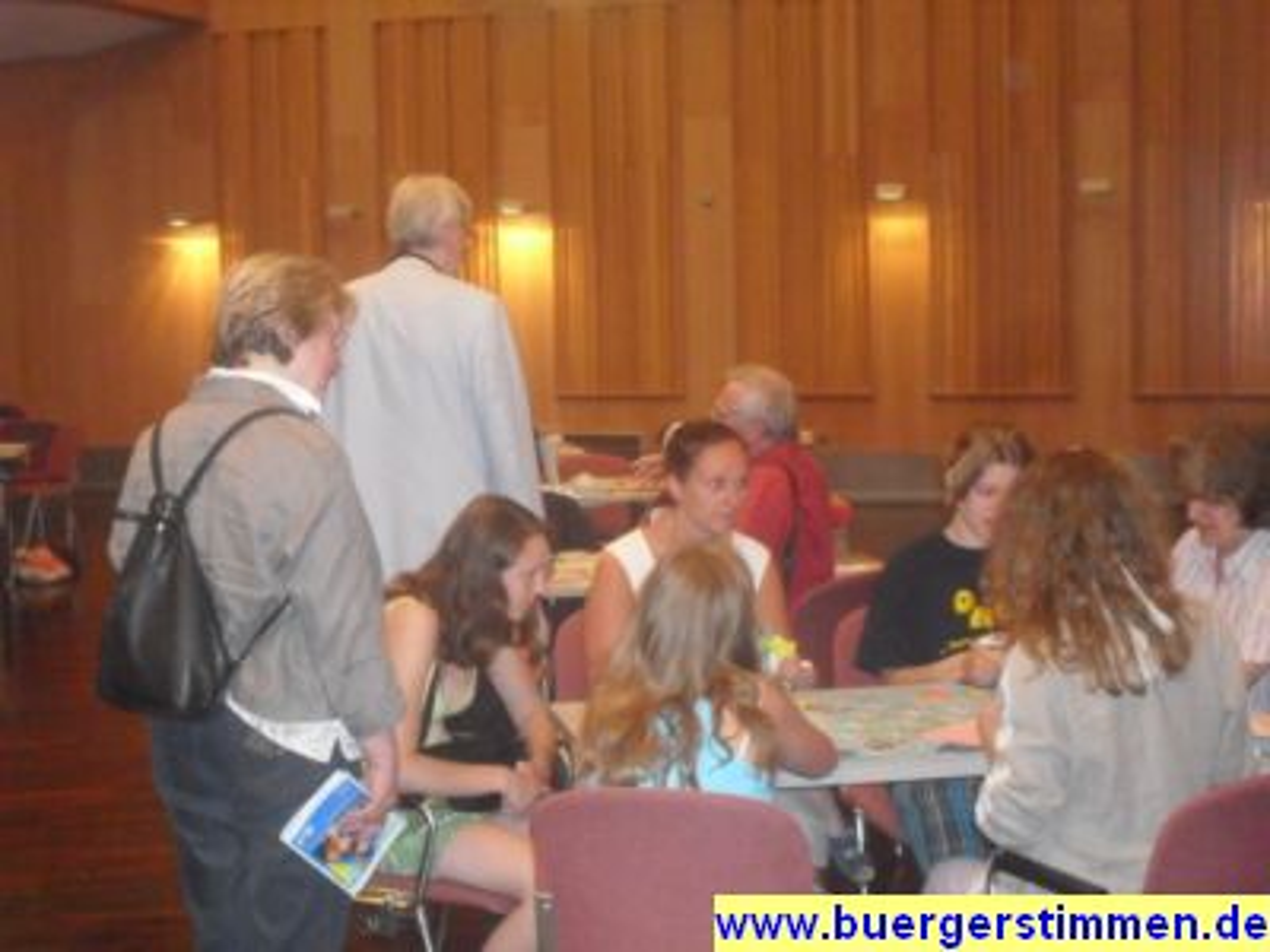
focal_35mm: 57
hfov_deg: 33.8
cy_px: 476
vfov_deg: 25.7
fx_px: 2091
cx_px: 635
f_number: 4.3
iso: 800
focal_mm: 10.1
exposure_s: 1/60
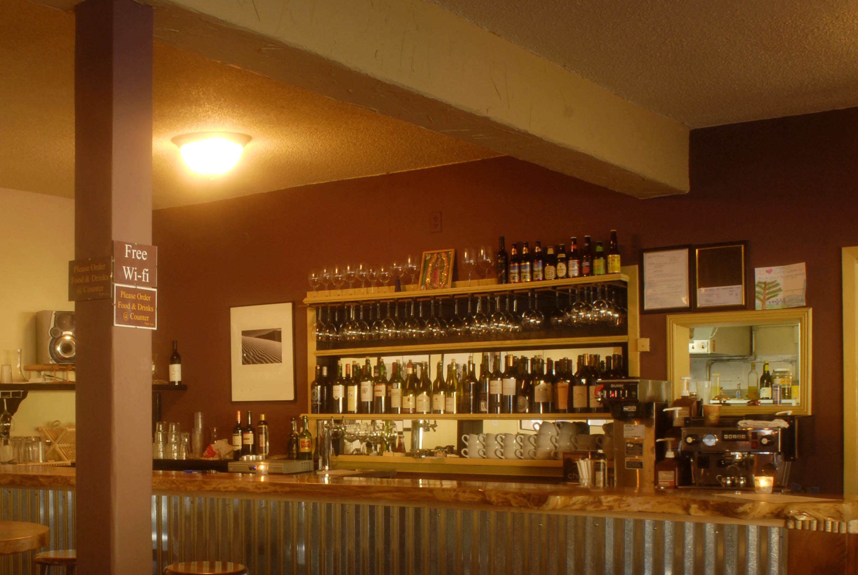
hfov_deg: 40.3
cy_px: 435
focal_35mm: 48
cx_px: 254
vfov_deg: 27.7
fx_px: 1145
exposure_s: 3
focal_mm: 20
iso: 160
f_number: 16
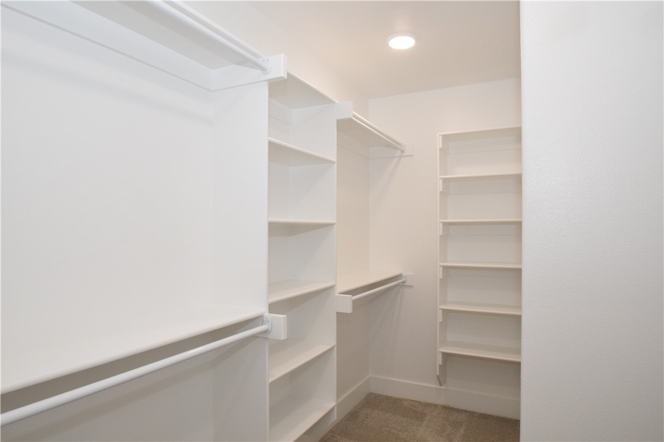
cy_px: 221
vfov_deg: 59.5
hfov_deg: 81.2
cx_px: 332
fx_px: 387
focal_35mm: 21
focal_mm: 14
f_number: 10
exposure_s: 1/200
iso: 2500
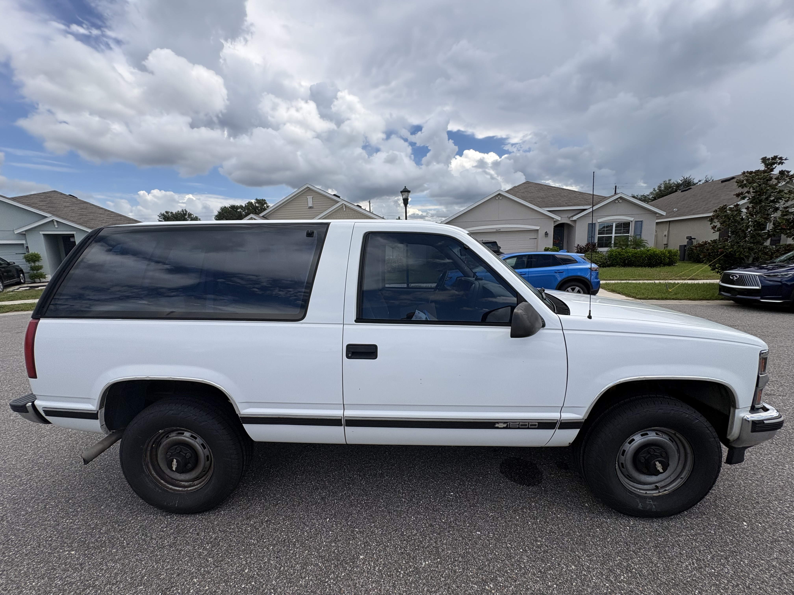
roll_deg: +2.1
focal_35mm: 14
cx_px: 397
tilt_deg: -8.4
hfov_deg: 102.1
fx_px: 321
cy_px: 298
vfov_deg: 85.7
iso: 50
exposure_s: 1/2083
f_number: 2.2
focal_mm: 2.22
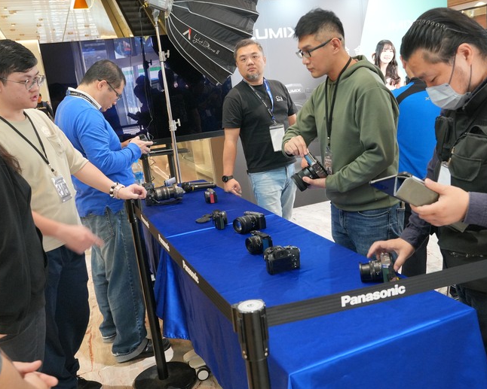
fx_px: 490
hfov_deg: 52.6
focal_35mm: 34
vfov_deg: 43.4
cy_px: 194
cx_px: 283
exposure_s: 1/80
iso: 2000
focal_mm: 20
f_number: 4.5
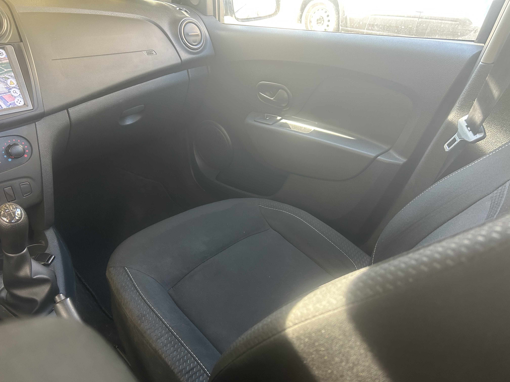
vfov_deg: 53.1
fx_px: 383
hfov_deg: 67.3
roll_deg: -3.5
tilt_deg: -31.0
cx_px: 255
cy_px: 191
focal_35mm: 26
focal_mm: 5.7
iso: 125
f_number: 1.5
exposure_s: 1/74
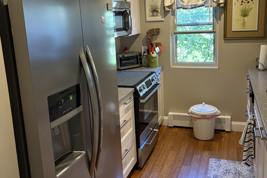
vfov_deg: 35.8
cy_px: 68
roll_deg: +3.4
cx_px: 136
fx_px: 274
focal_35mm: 37
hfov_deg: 51.9
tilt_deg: -10.5
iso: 250
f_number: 1.6
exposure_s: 1/60
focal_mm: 5.96
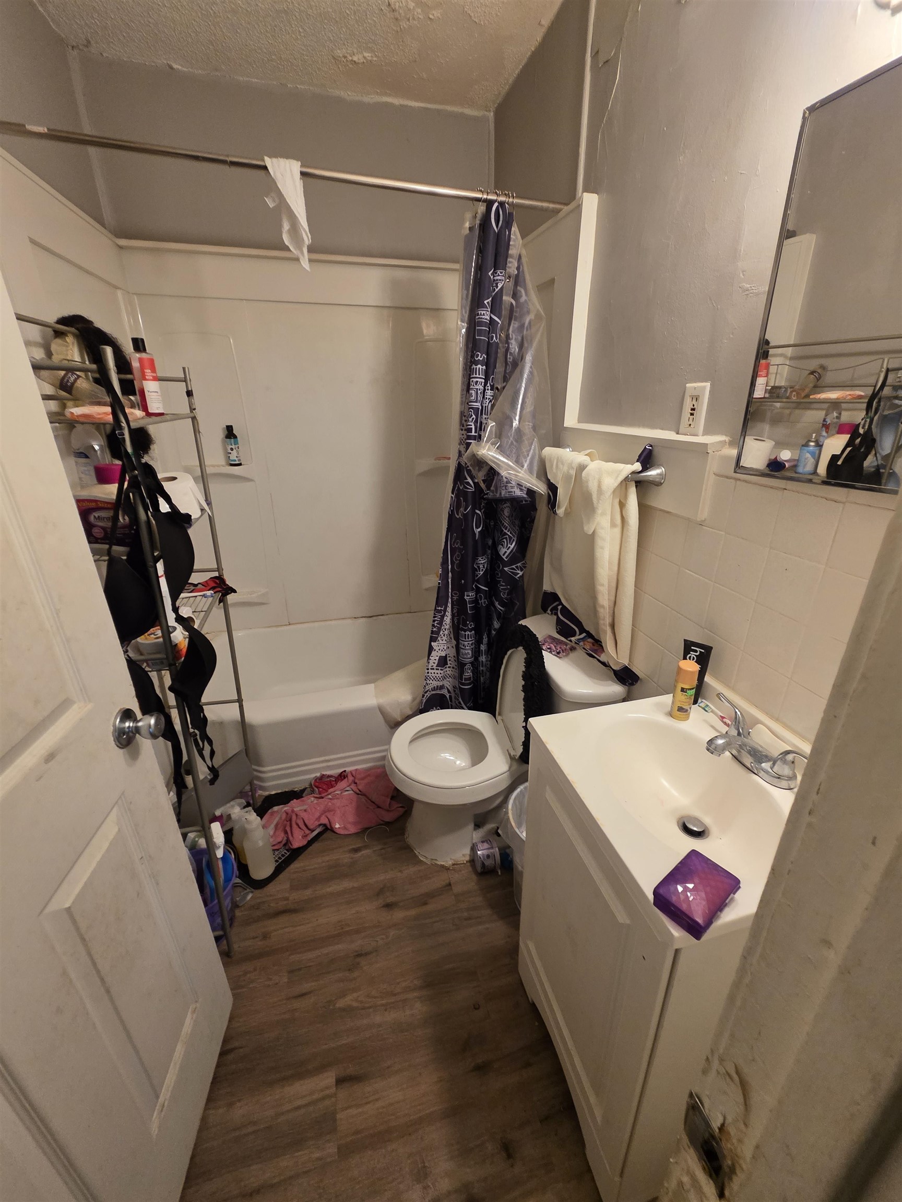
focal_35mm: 13
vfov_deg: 106.2
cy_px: 601
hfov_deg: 89.9
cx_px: 451
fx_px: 452
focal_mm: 2.2
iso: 400
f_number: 1.9
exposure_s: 1/60
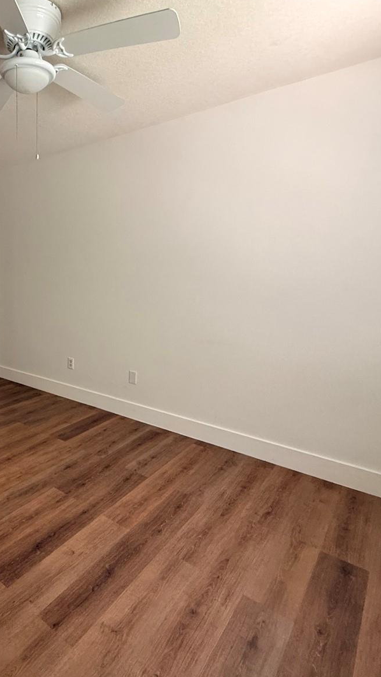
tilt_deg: -10.3
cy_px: 342
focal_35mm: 21
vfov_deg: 83.8
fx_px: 377
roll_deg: +0.0
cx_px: 32
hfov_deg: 47.6
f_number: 2.2
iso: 320
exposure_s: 1/99
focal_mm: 2.22
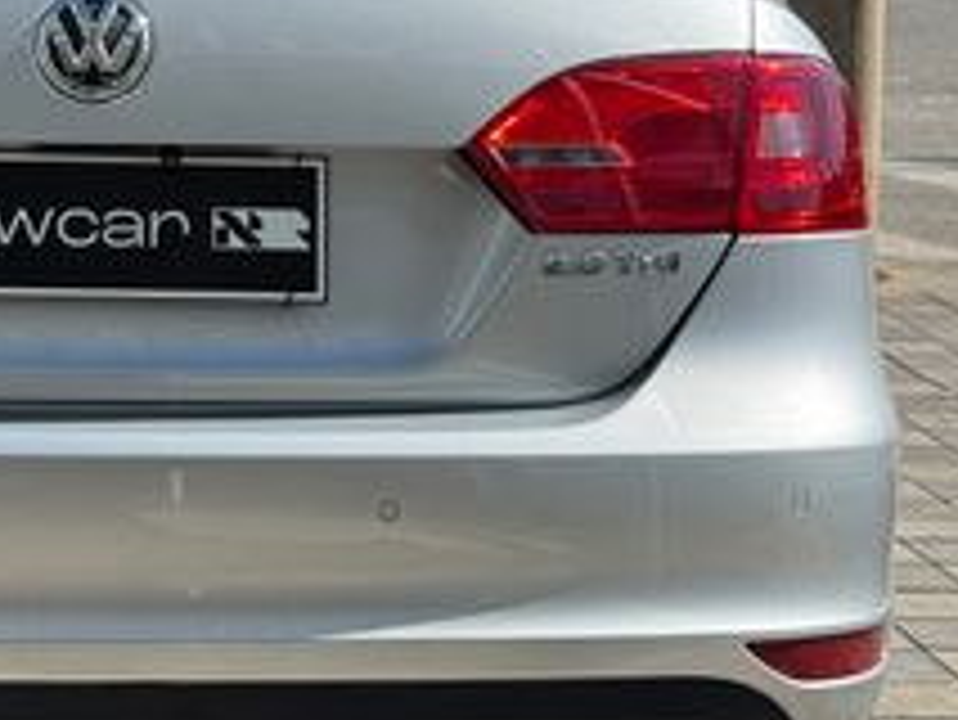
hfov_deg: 18.2
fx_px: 2935
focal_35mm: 106
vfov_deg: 14.0
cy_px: 270
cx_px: 94
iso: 64
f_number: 1.78
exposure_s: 1/2611
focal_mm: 6.76
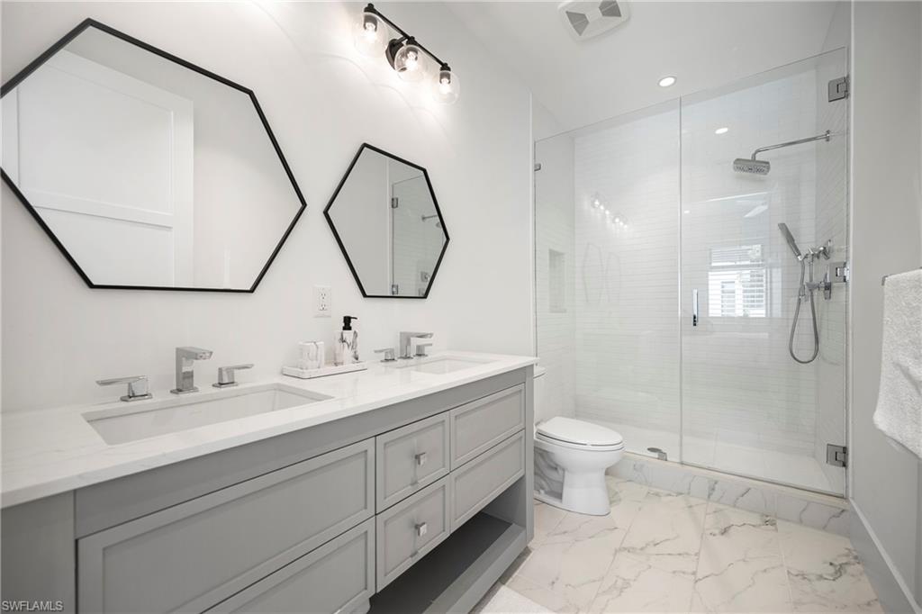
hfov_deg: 104.3
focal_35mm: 14
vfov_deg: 81.2
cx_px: 461
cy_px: 307
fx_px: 358
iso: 800
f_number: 4
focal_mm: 14
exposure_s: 1/15
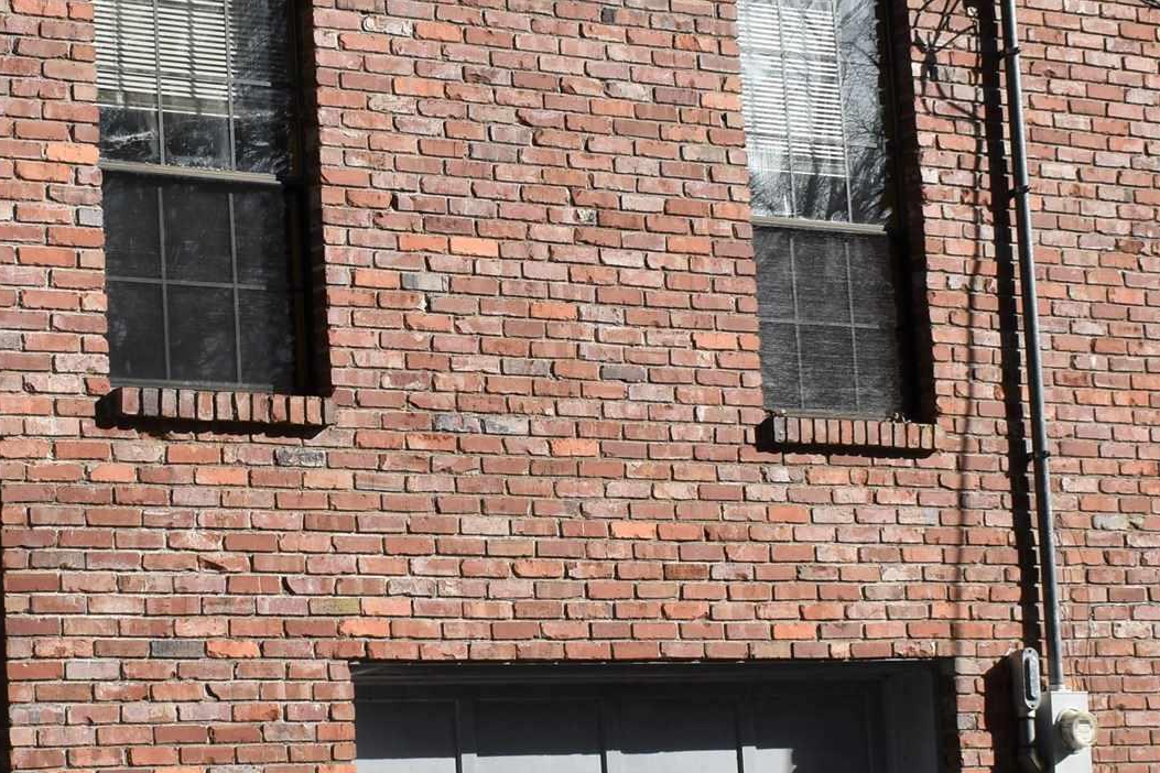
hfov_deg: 19.3
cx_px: 322
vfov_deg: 13.0
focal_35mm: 105
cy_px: 527
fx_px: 3383
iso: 100
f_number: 13
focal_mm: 24
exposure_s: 1/200
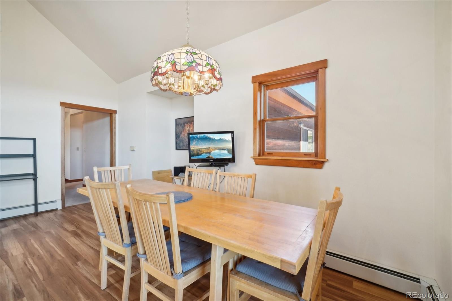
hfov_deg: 100.4
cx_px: 226
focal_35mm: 15
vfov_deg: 77.3
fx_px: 188
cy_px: 150
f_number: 9
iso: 400
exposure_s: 1/13
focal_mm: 10
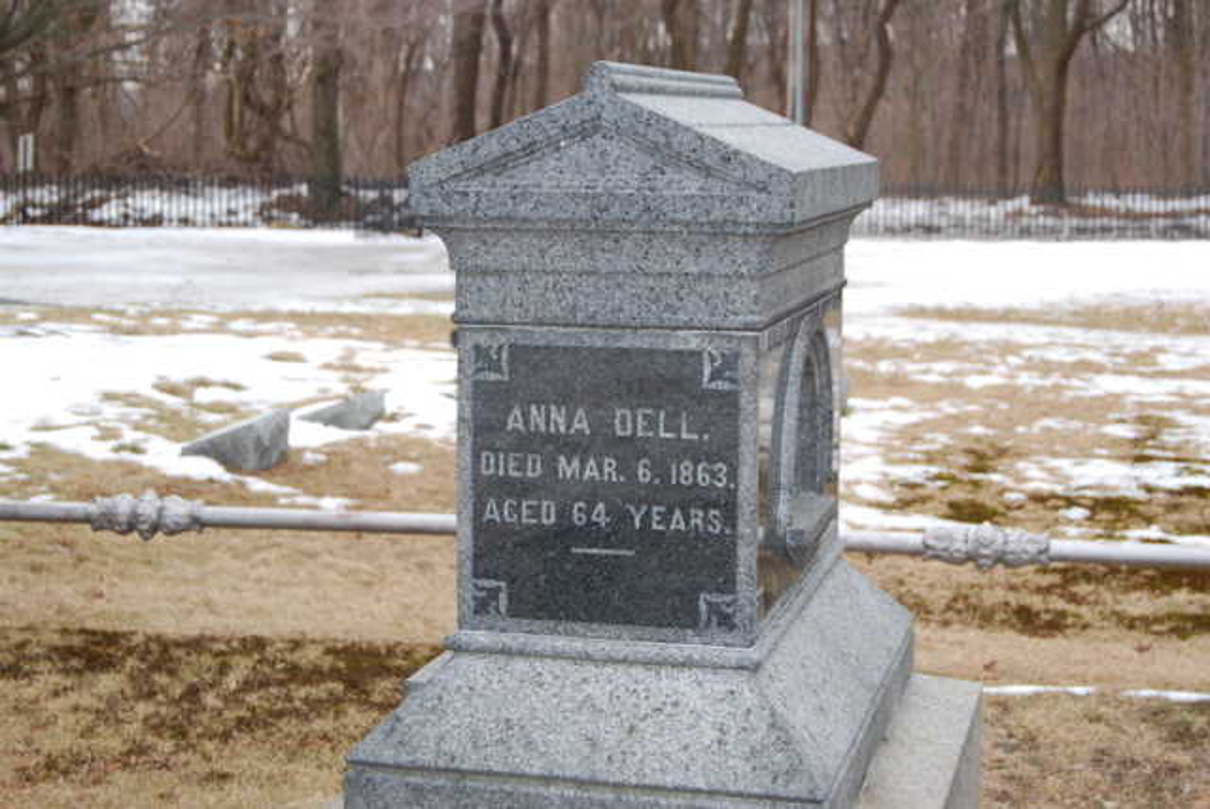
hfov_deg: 31.9
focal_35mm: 63
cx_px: 605
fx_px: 2119
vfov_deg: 21.6
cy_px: 404
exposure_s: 1/125
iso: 200
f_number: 5.3
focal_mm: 42
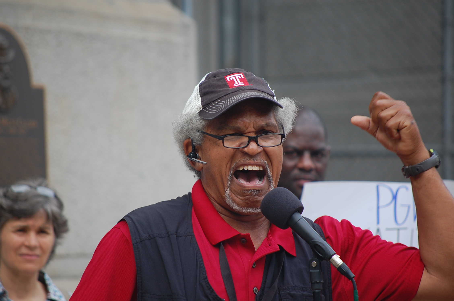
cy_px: 150
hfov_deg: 6.9
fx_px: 3777
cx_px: 227
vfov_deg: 4.6
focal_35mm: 300
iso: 200
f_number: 5.6
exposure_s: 1/200
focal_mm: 200
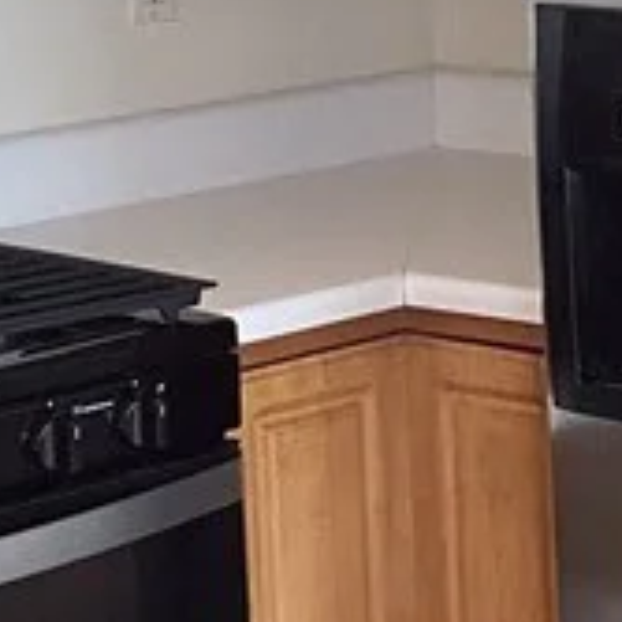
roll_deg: +1.1
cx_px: 670
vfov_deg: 10.4
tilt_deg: -7.2
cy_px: 67
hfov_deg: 10.3
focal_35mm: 168
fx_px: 3415
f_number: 2.4
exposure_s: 1/60
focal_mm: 3.3
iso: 100
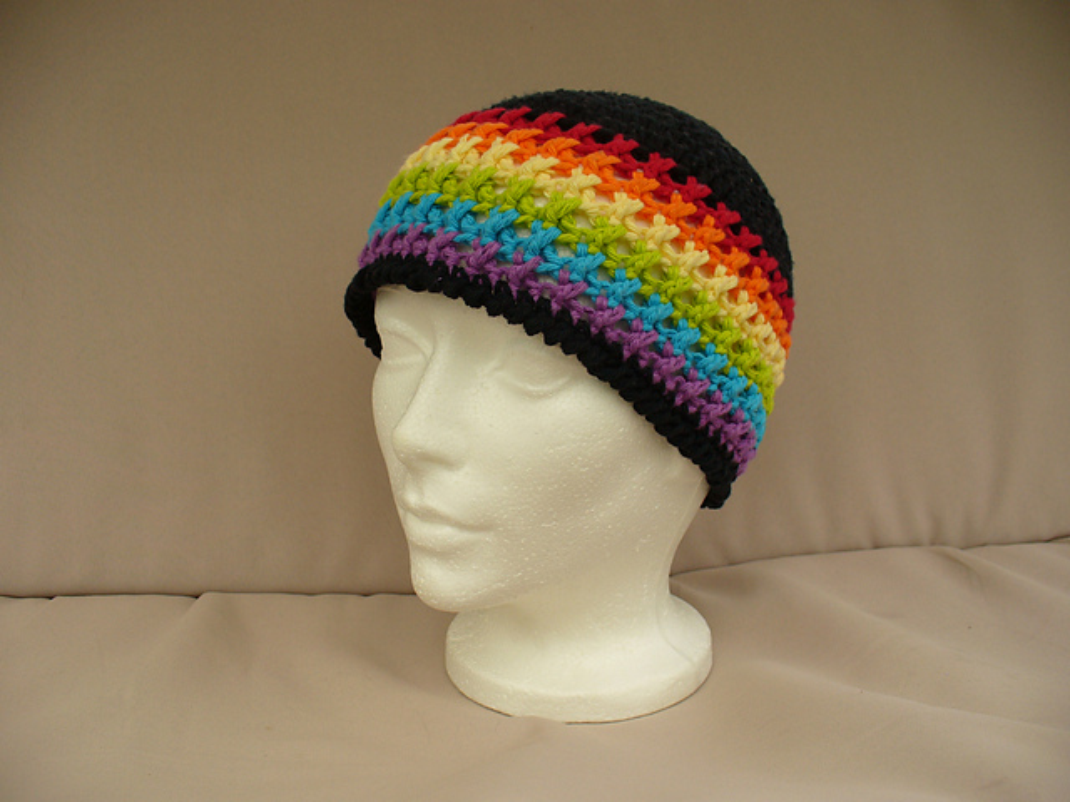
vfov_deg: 38.7
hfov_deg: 50.1
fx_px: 1144
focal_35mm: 37
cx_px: 535
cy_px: 401
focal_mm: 6.1
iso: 80
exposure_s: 1/500
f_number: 2.8
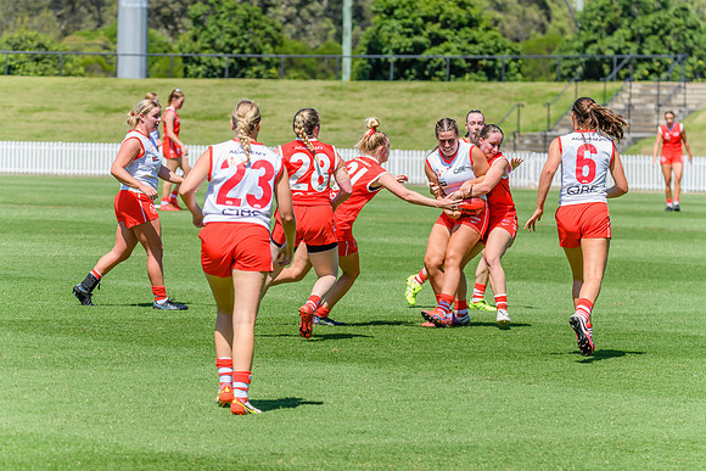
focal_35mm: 240
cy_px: 236
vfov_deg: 5.7
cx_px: 353
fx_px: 4708
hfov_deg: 8.6
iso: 800
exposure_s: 1/2000
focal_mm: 240
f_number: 9
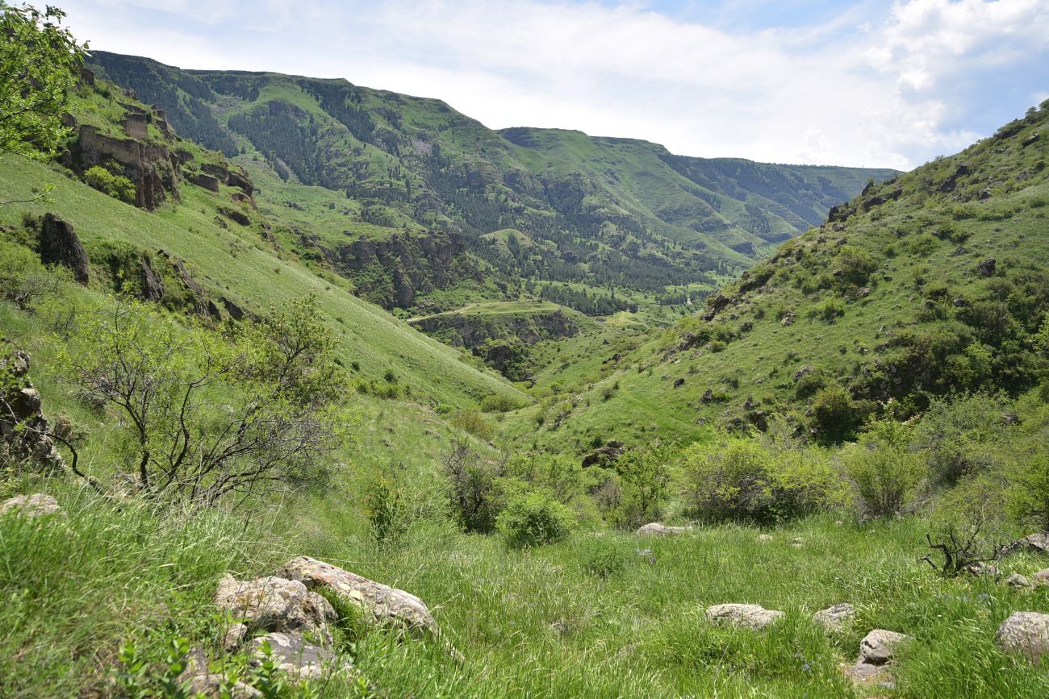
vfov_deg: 27.0
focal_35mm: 50
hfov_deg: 39.6
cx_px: 524
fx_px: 1457
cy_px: 350
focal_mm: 50
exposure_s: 1/250
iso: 100
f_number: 6.3
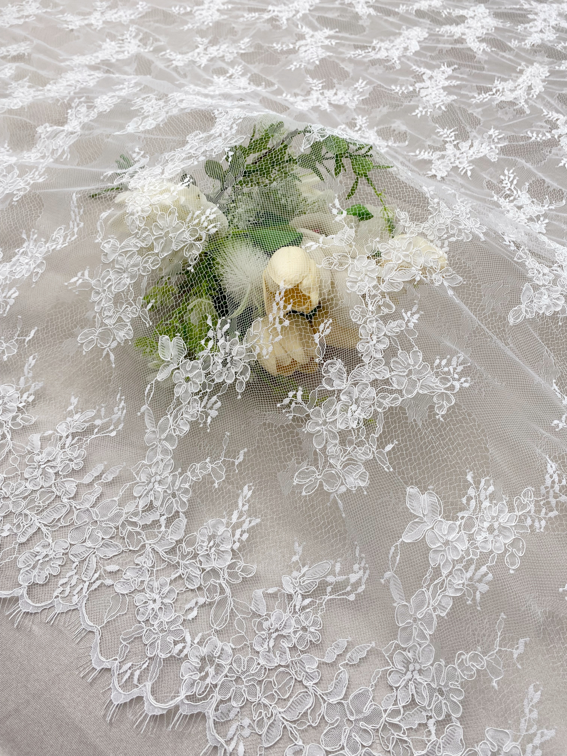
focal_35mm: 26
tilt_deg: -50.5
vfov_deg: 67.3
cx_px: 284
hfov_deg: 53.1
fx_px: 568
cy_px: 378
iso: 32
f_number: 1.8
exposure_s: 1/104
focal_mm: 4.25
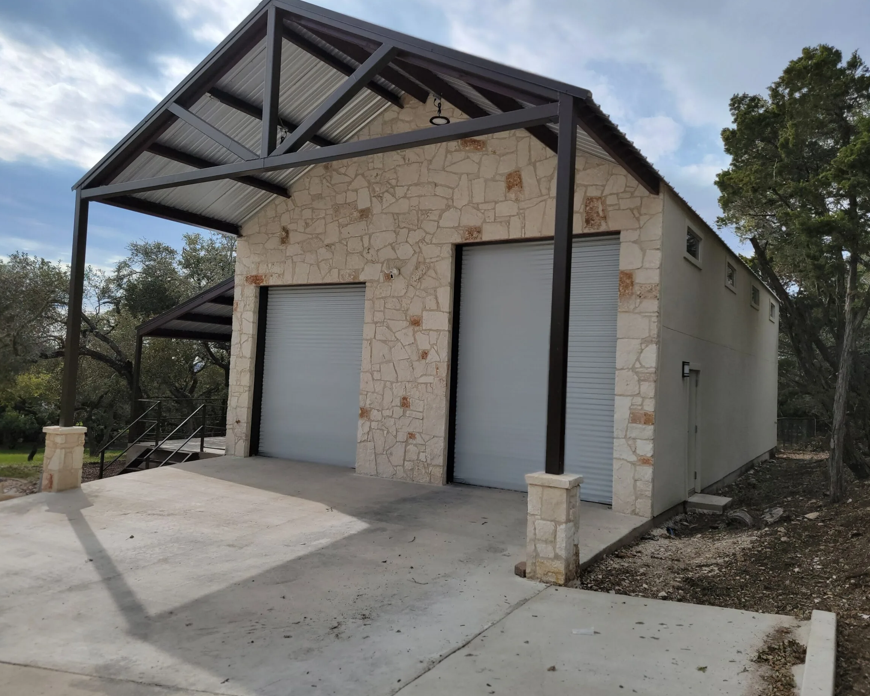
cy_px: 346
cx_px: 448
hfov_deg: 66.0
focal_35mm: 26
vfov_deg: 54.9
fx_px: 669
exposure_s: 1/1099
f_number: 1.8
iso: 16
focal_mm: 6.7
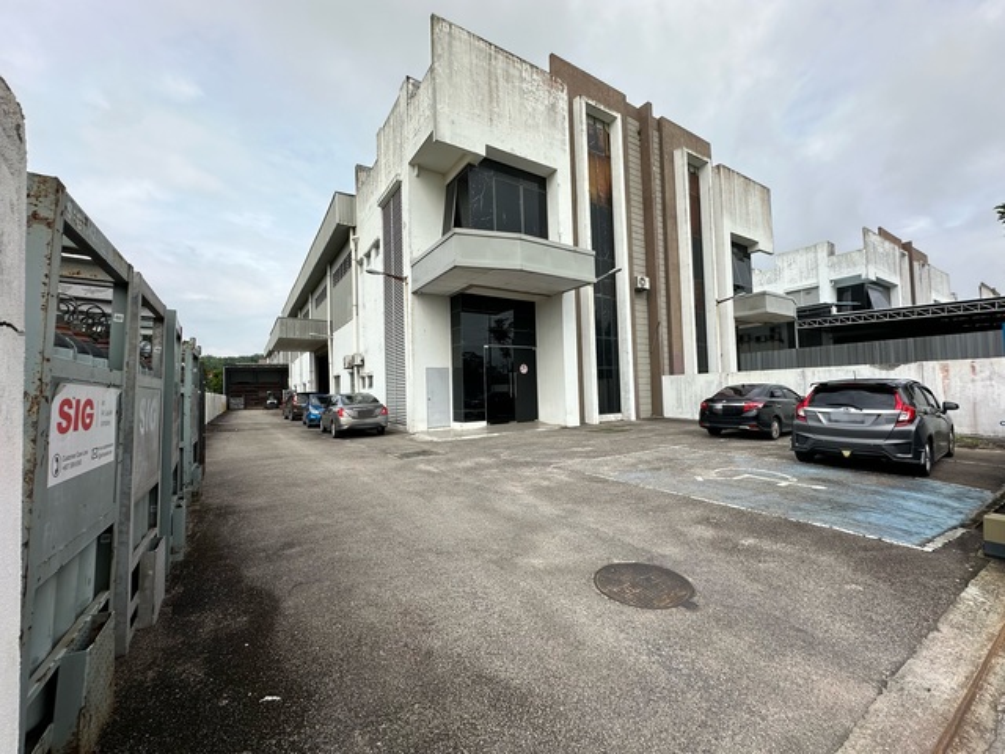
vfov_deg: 85.7
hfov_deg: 102.1
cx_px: 502
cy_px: 377
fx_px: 406
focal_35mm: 14
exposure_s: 1/1453
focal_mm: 2.22
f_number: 2.2
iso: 50
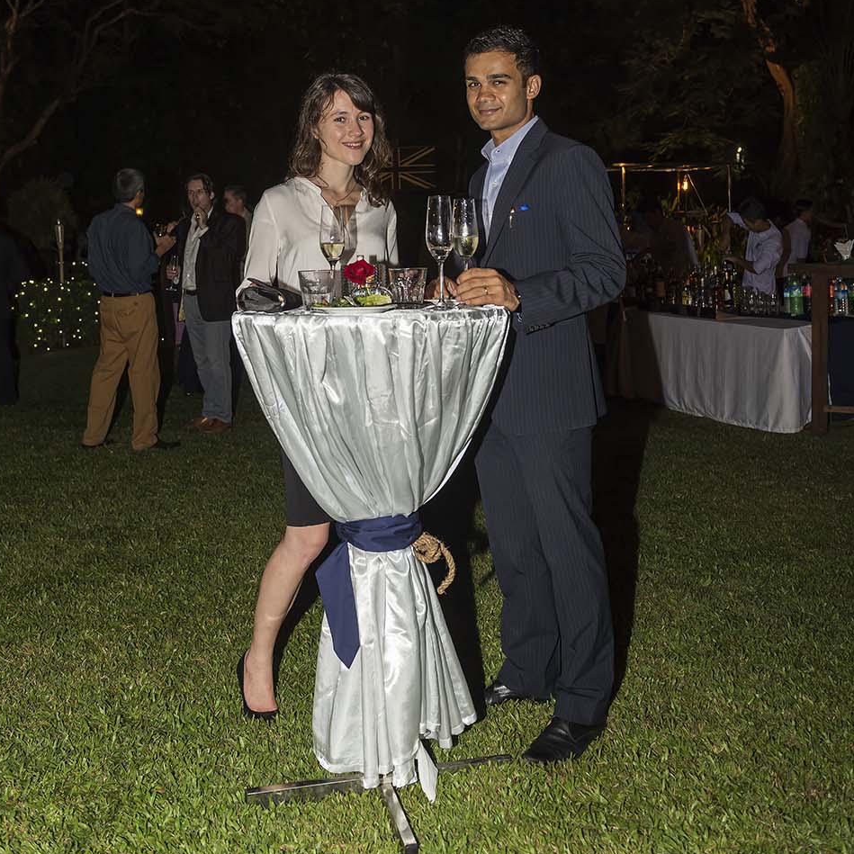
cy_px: 255
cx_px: 424
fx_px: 1116
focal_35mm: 40
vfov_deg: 41.1
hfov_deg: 41.9
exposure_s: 1/60
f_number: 5.6
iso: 400
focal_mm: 31
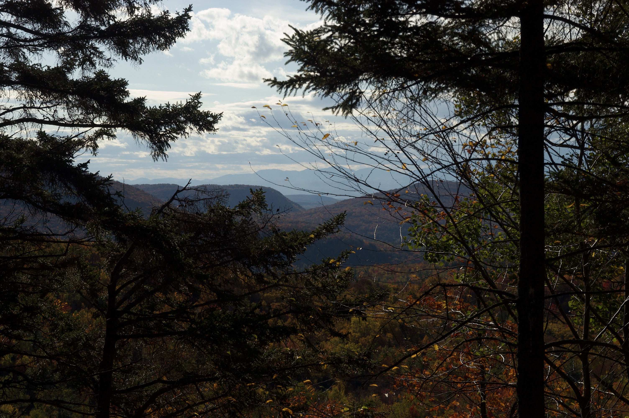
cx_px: 314
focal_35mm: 75
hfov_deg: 27.0
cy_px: 209
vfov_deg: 18.1
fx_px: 1309
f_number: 11
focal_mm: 50
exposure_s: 1/500
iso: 200
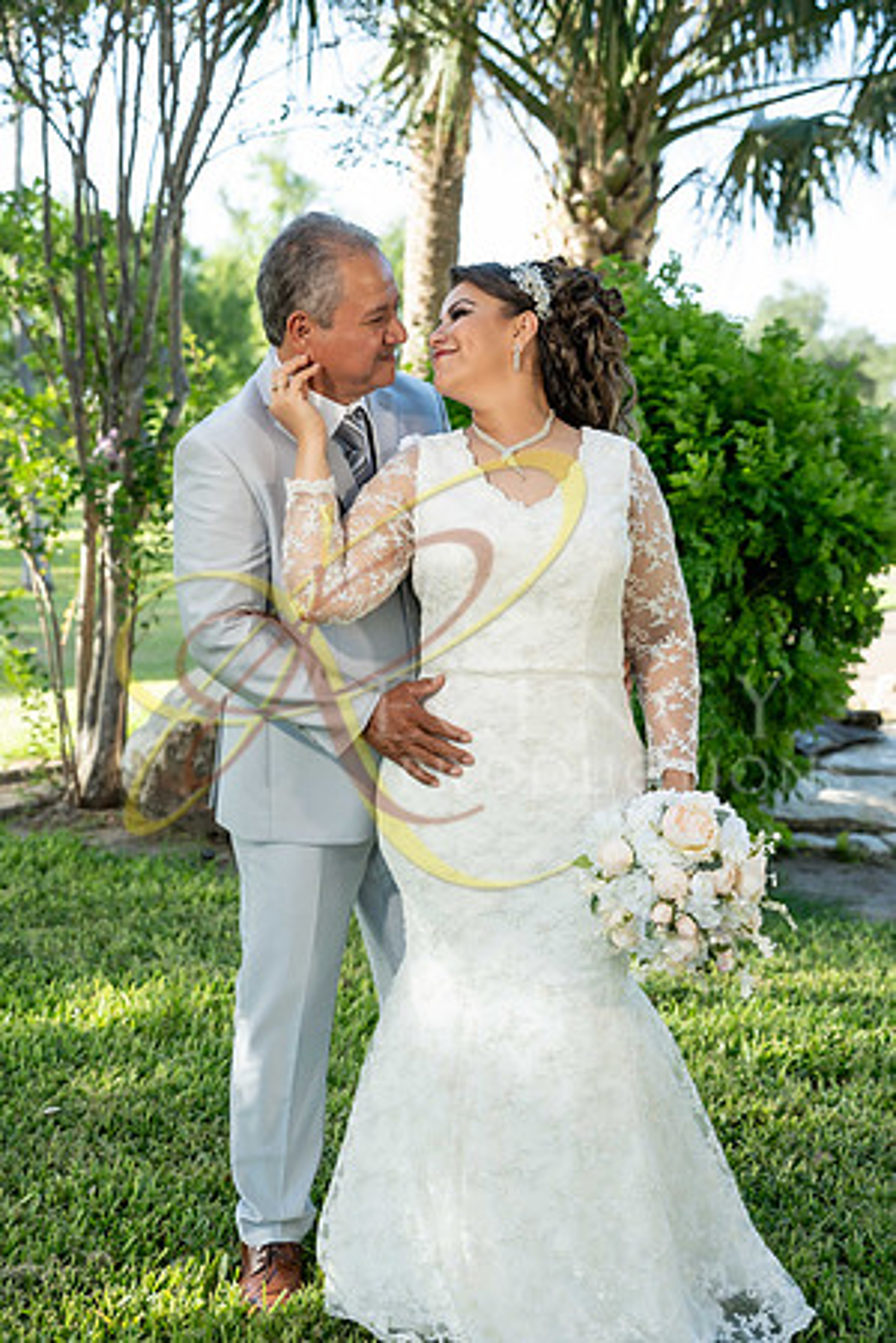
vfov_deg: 40.3
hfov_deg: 27.5
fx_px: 1829
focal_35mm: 49
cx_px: 448
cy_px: 672
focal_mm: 49
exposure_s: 1/500
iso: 500
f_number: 4
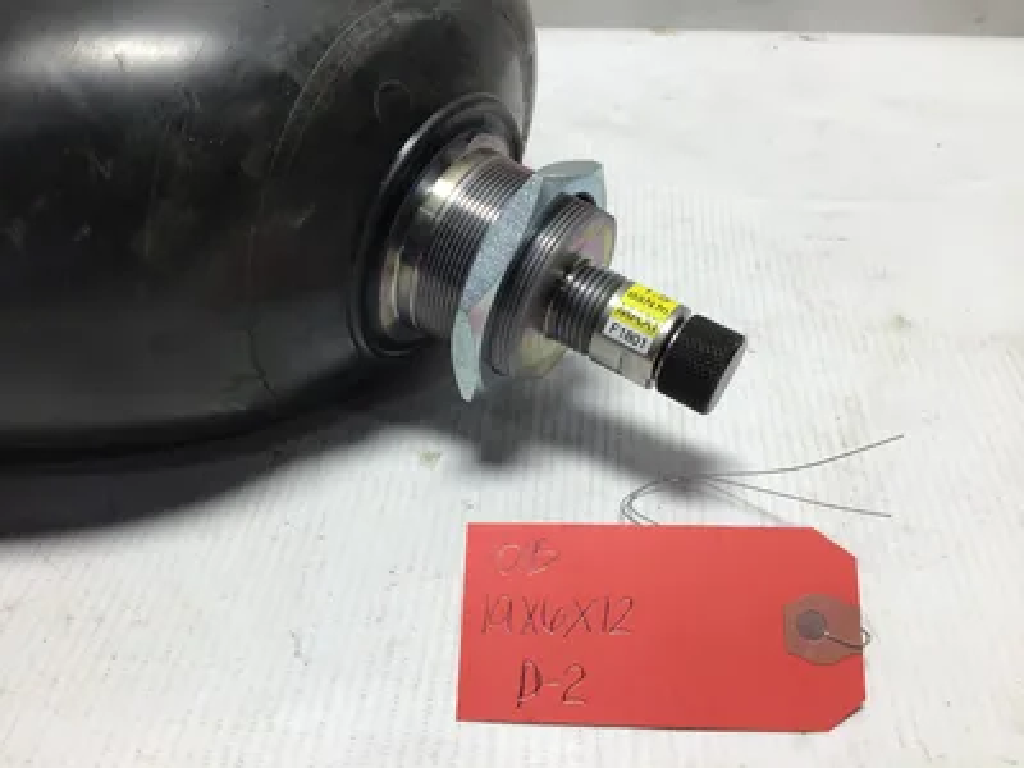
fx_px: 917
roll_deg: -0.9
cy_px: 384
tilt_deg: -39.8
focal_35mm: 31
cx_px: 512
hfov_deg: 58.4
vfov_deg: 45.4
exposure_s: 1/120
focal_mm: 3.3
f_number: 2.4
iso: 32
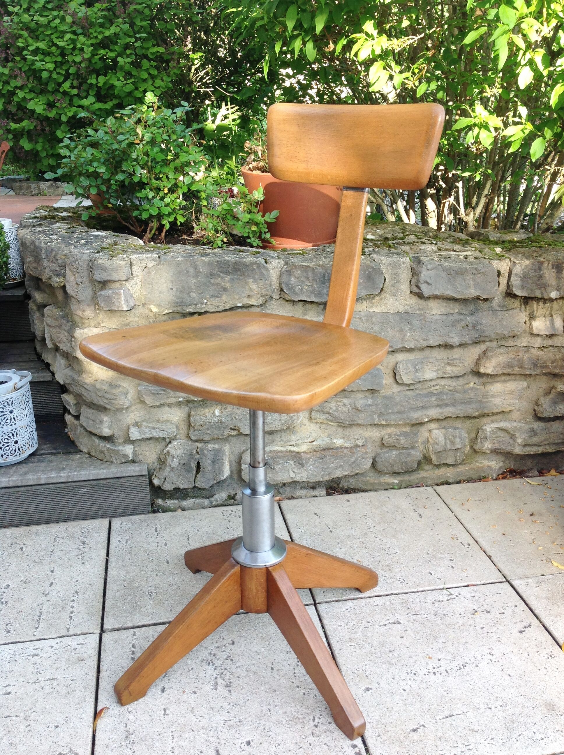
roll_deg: +1.5
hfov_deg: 40.6
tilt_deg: -19.9
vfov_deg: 52.7
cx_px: 282
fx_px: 762
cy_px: 378
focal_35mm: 35
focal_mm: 4.28
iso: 50
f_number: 2.4
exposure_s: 1/120
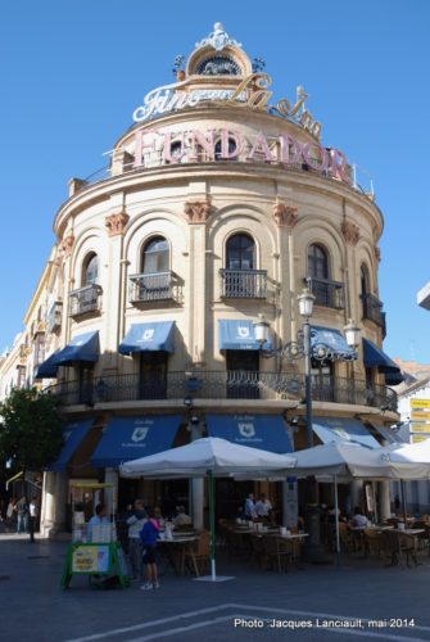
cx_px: 215
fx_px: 643
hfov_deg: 37.0
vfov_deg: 53.1
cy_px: 321
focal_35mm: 36
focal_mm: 24
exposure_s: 1/200
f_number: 6.3
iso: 100
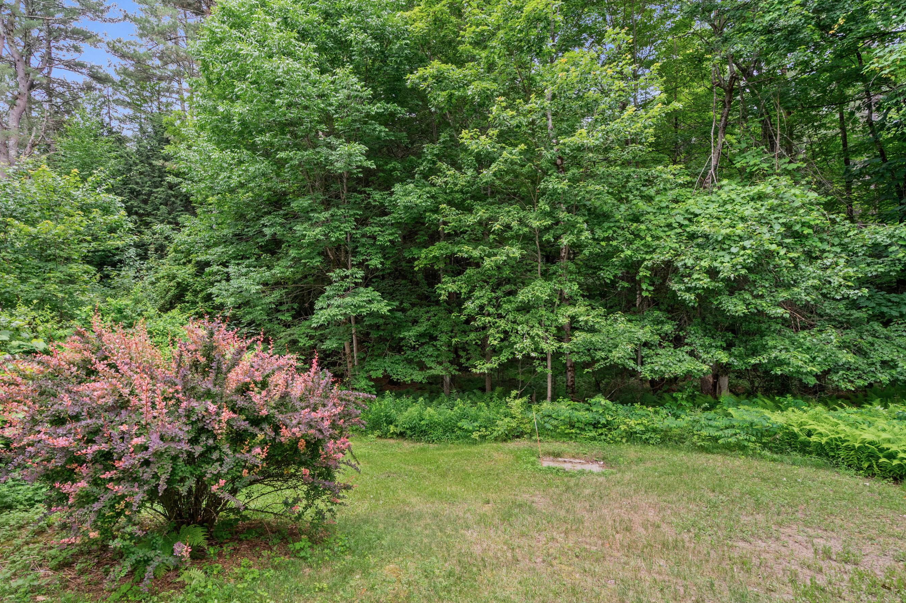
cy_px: 337
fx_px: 453
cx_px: 409
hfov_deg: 89.7
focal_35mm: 18
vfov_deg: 67.1
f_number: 8
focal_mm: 16
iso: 640
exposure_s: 1/50
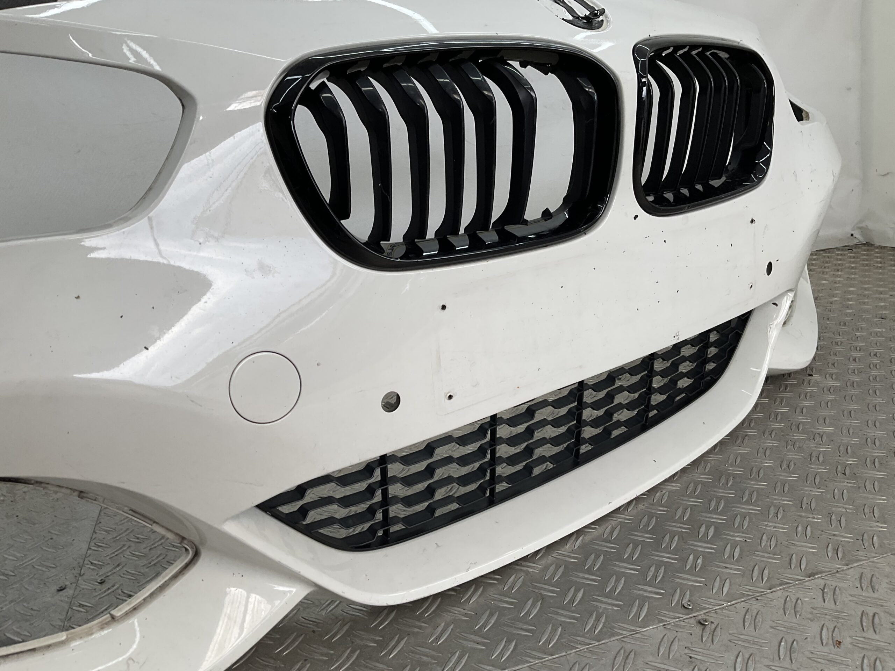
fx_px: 750
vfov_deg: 48.2
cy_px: 336
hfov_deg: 61.7
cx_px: 448
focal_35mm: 29
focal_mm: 3
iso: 16
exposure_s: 1/257
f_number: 1.8
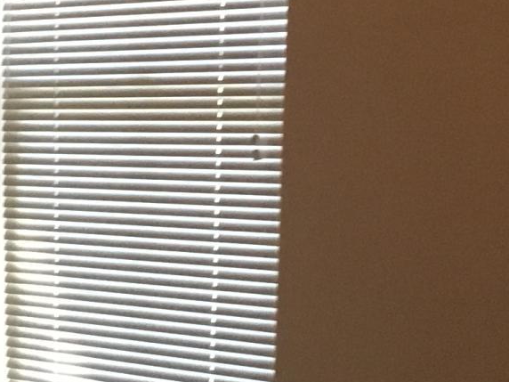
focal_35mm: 152
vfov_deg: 9.7
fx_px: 2235
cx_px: -363
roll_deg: +0.5
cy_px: 343
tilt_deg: -5.7
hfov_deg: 12.1
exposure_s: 1/24
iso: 200
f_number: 2.2
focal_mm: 4.15
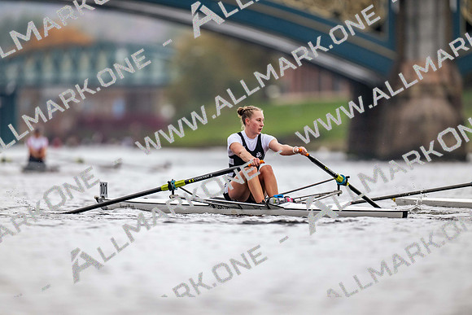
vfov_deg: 2.3
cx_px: 236
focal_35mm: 600
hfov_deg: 3.4
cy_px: 158
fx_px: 7868
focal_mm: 600
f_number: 4
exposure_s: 1/2500
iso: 1600
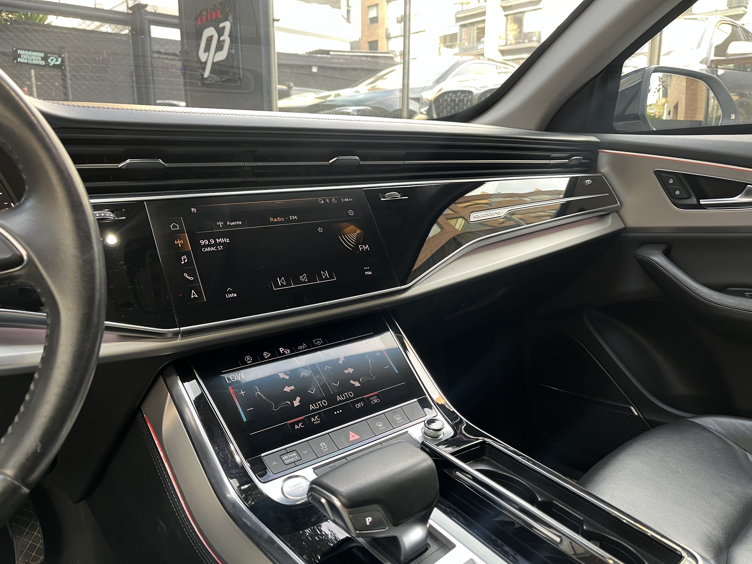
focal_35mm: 26
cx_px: 376
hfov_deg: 67.3
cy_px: 282
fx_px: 565
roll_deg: -0.2
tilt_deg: -11.7
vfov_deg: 53.1
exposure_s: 1/68
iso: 125
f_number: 1.6
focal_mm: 5.1
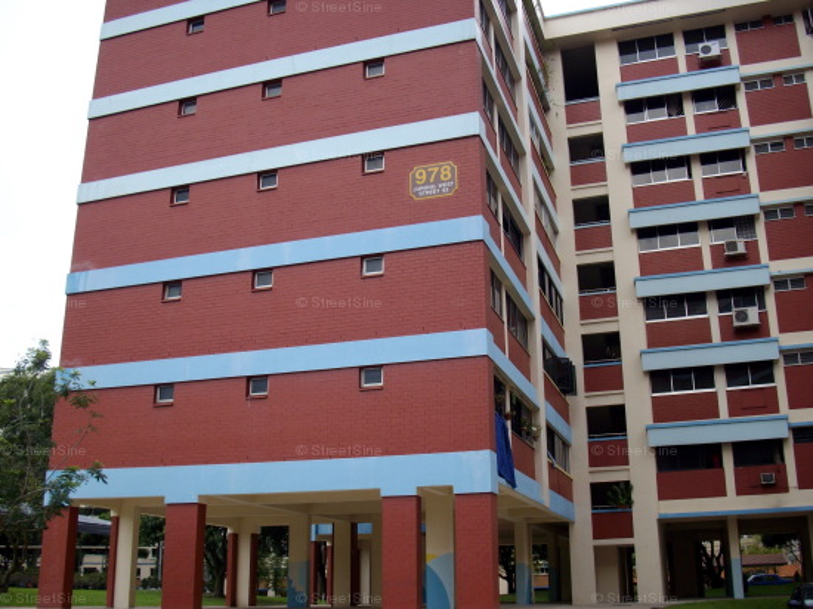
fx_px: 869
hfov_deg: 50.2
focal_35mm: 37
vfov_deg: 38.6
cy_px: 304
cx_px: 406
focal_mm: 6.2
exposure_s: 1/400
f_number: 2.8
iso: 80
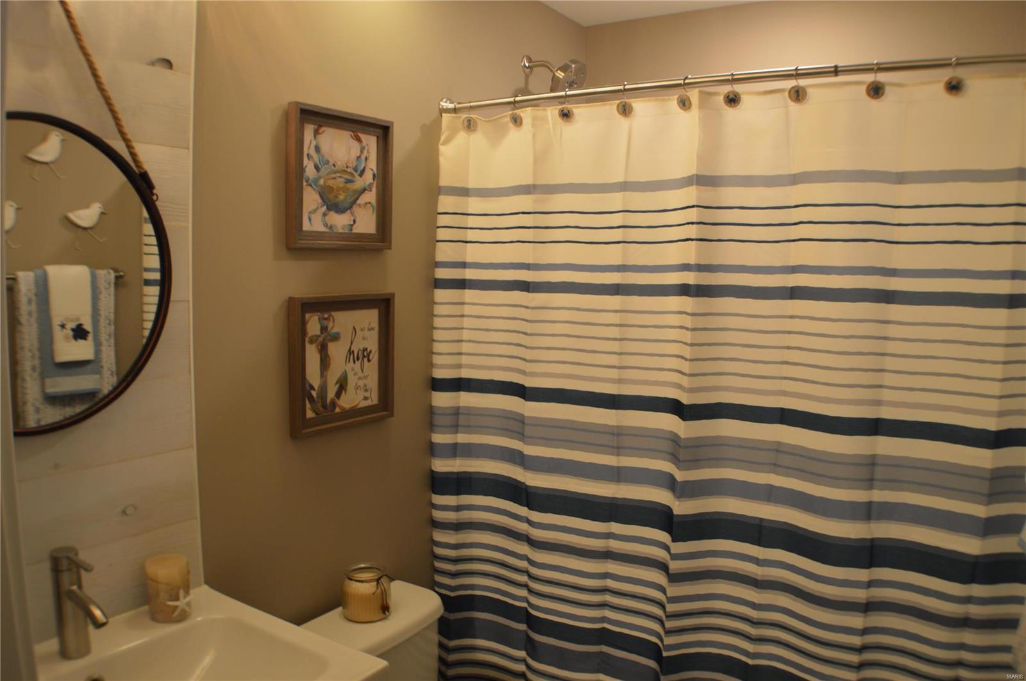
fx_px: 939
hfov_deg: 57.3
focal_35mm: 33
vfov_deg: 39.9
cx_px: 513
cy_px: 340
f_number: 4
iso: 400
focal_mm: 22
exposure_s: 1/50
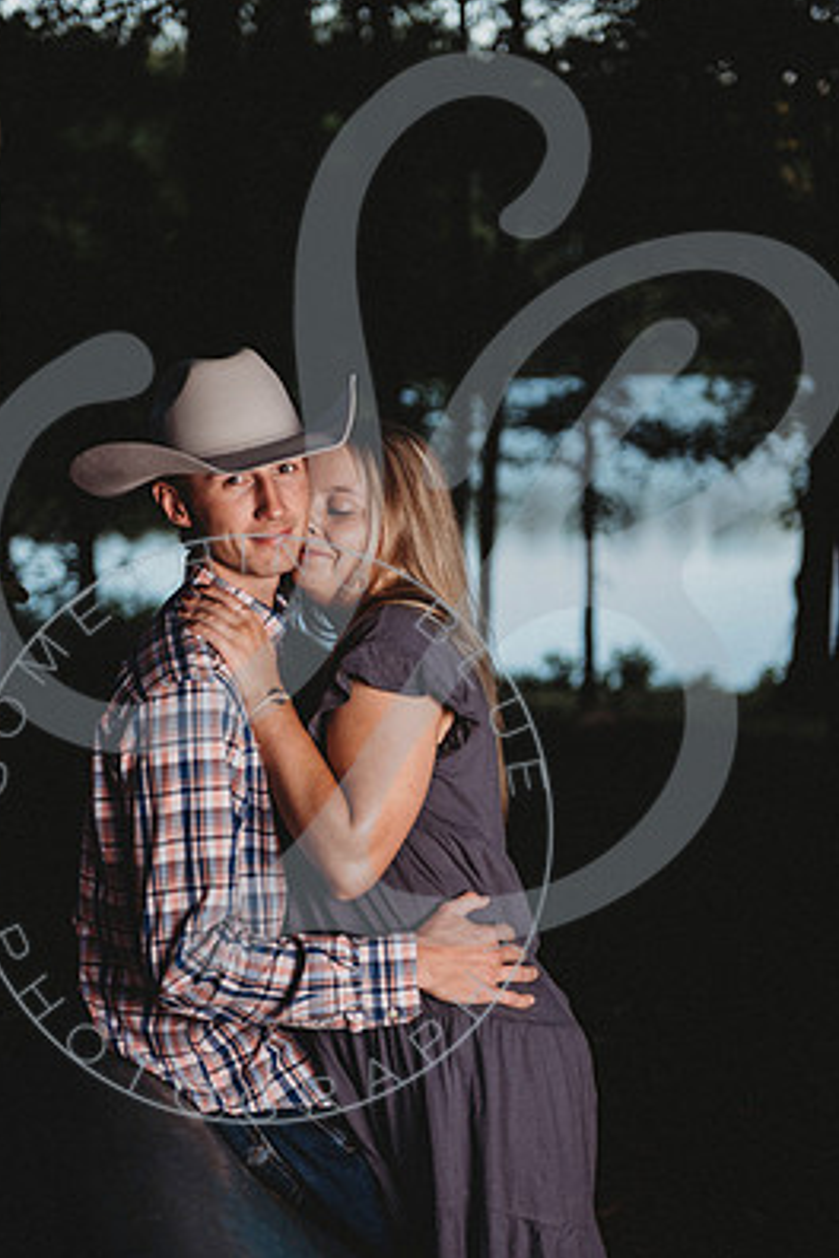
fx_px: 2622
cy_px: 588
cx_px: 400
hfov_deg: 18.2
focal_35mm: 75
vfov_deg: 27.0
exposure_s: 1/125
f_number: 2.8
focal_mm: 66
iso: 100
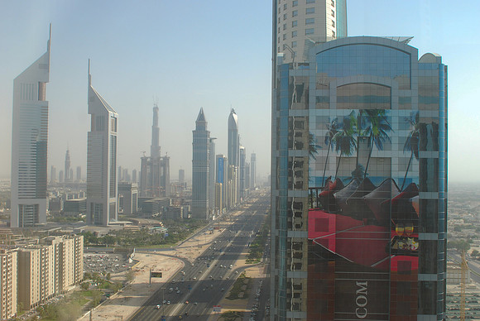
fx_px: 480
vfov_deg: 37.0
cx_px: 240
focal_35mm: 36
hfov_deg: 53.1
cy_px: 160
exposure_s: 1/60
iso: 200
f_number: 5.6
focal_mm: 24
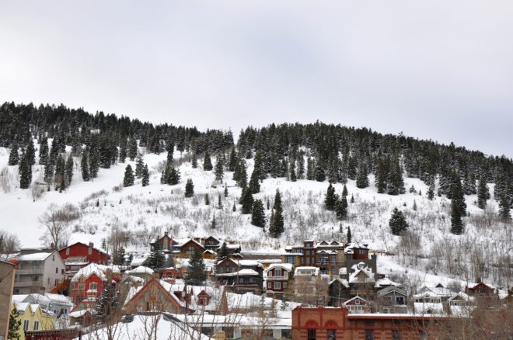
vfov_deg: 25.7
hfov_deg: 37.9
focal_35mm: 52
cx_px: 256
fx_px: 747
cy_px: 170
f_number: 9
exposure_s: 1/320
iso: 200
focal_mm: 35
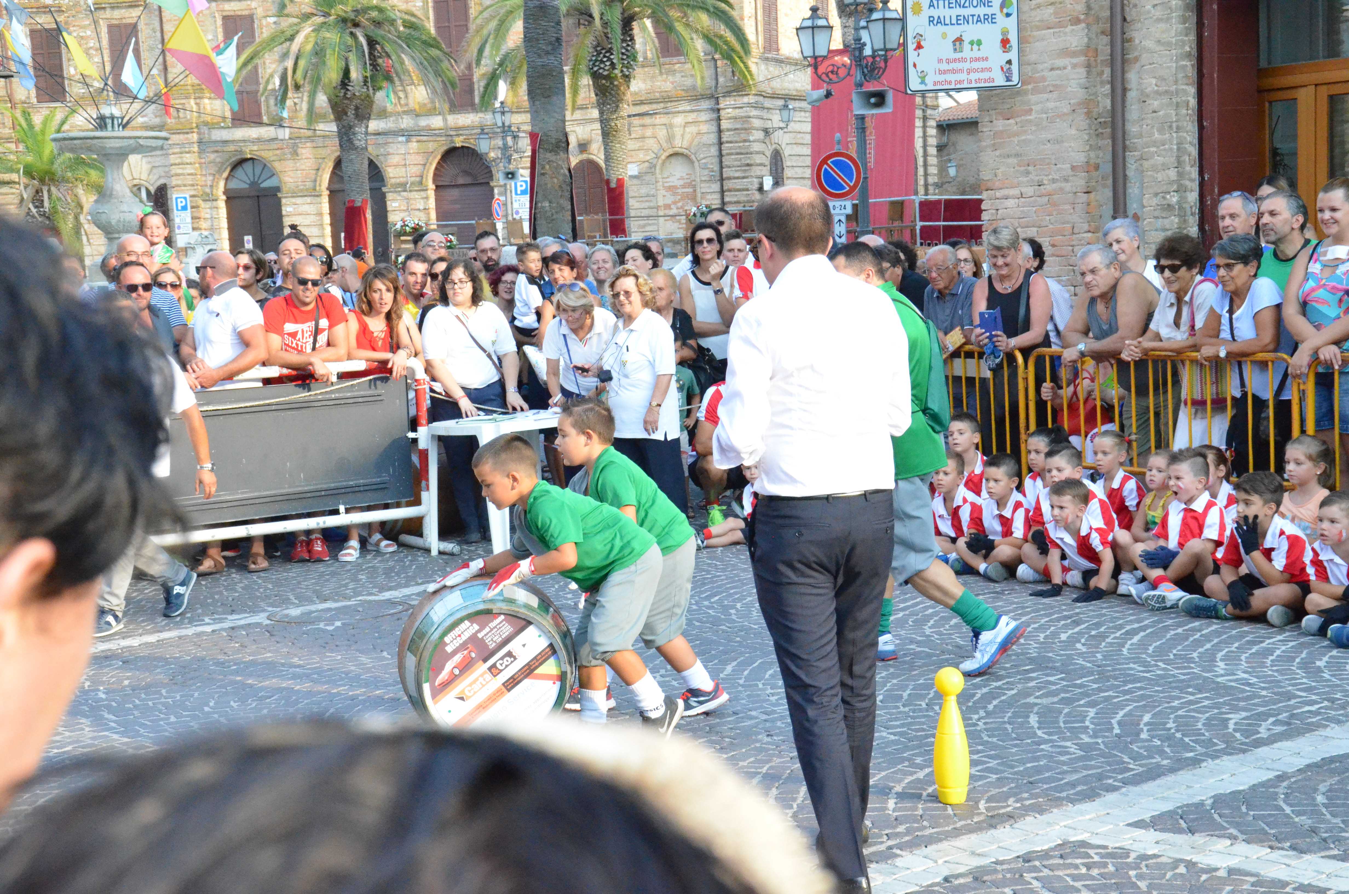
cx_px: 674
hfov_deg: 35.1
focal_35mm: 57
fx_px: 2131
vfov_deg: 23.7
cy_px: 447
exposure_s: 1/800
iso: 6400
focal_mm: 38
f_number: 11
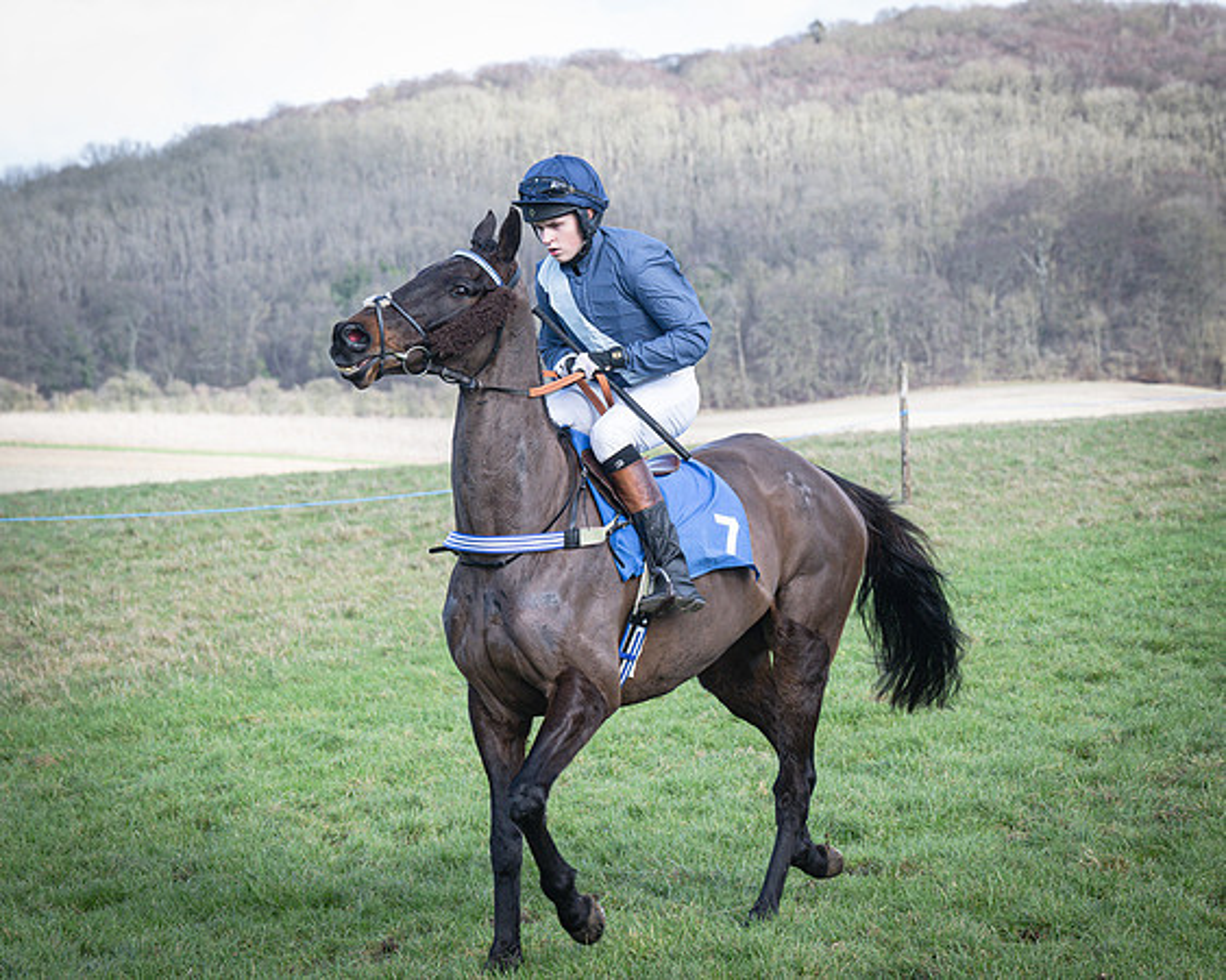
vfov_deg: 11.6
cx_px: 736
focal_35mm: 133
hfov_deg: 14.5
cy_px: 490
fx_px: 4823
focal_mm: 79
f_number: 5
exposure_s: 1/640
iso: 400
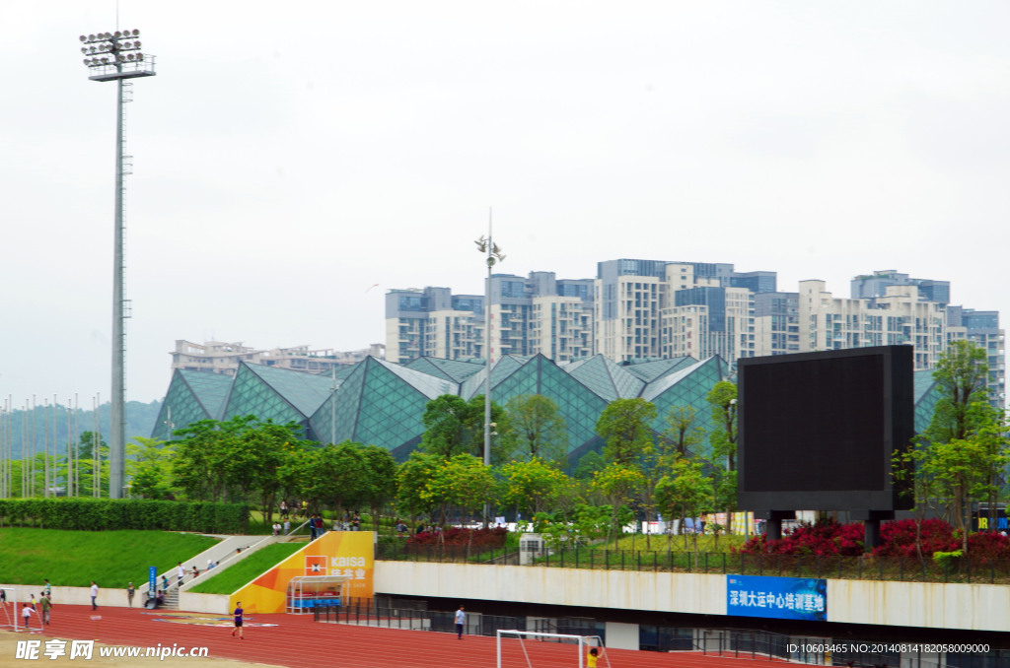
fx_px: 2520
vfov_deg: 15.1
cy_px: 334
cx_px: 505
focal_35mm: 90
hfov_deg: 22.7
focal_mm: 60
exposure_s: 1/60
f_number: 13
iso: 200
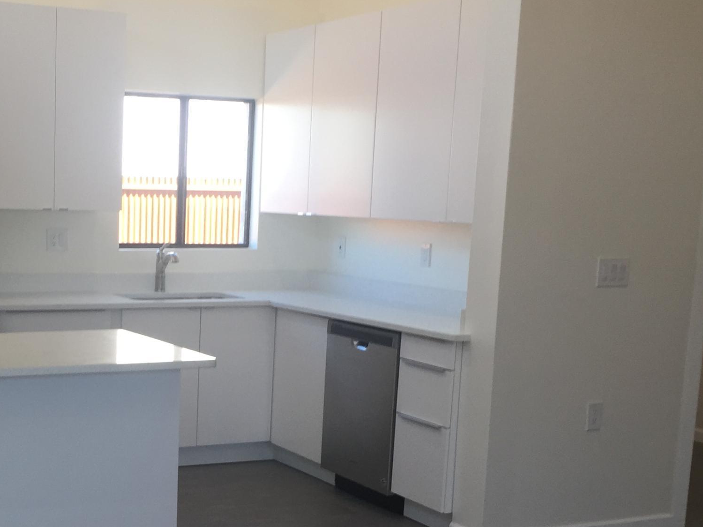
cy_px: 419
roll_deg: -2.1
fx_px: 1178
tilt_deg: -9.7
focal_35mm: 58
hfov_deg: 32.4
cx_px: 152
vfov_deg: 24.8
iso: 40
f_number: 2.2
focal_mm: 4.15
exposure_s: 1/60
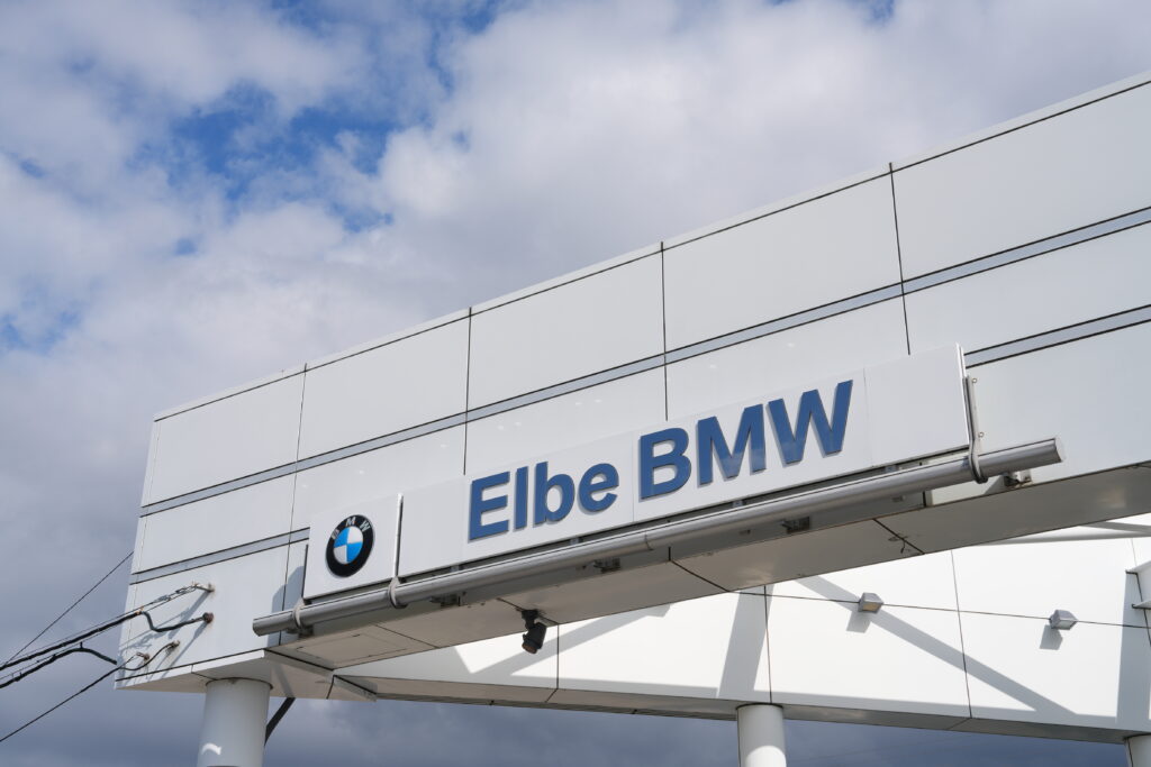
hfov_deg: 41.9
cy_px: 384
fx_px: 1503
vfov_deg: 28.7
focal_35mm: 47
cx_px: 576
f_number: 11
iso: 100
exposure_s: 1/250
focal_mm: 47
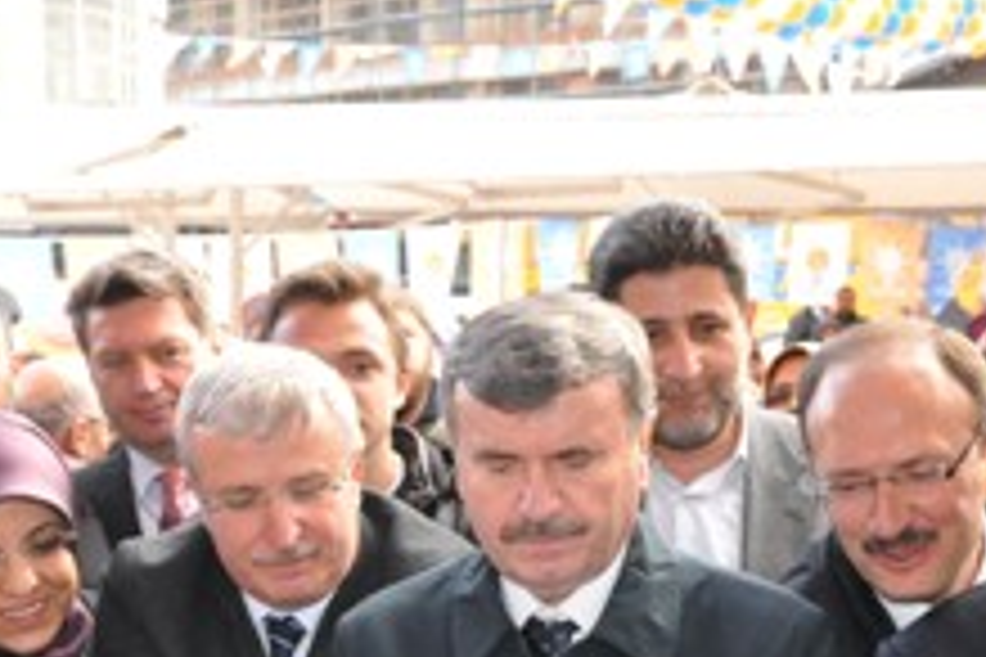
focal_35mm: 86
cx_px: 468
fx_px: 2355
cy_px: 576
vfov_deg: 15.7
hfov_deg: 23.6
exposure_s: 1/200
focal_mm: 28
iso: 1600
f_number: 6.3
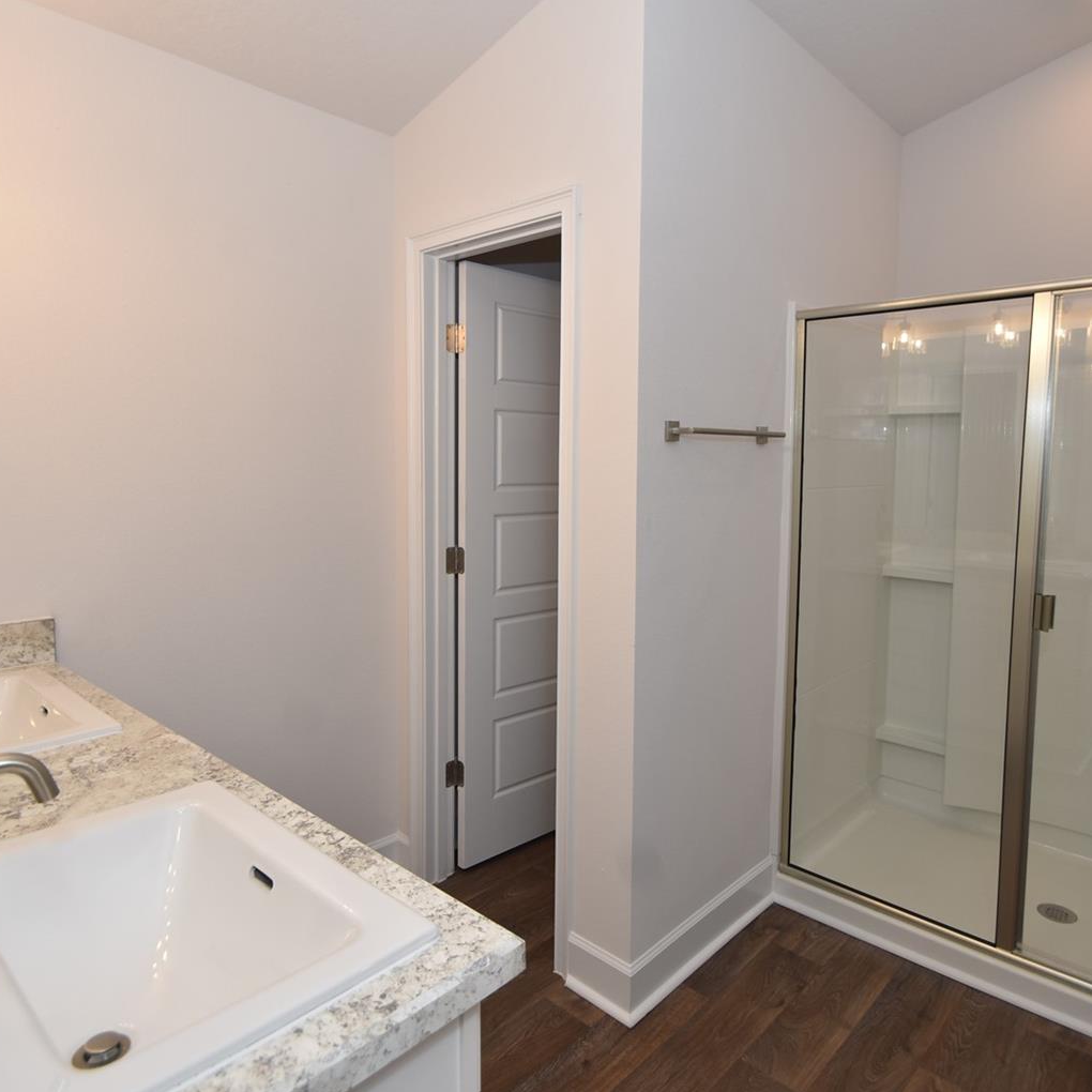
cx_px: 619
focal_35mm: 20
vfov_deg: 74.8
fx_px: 714
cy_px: 535
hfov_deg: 74.5
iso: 200
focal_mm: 10
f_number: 4.5
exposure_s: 1/80
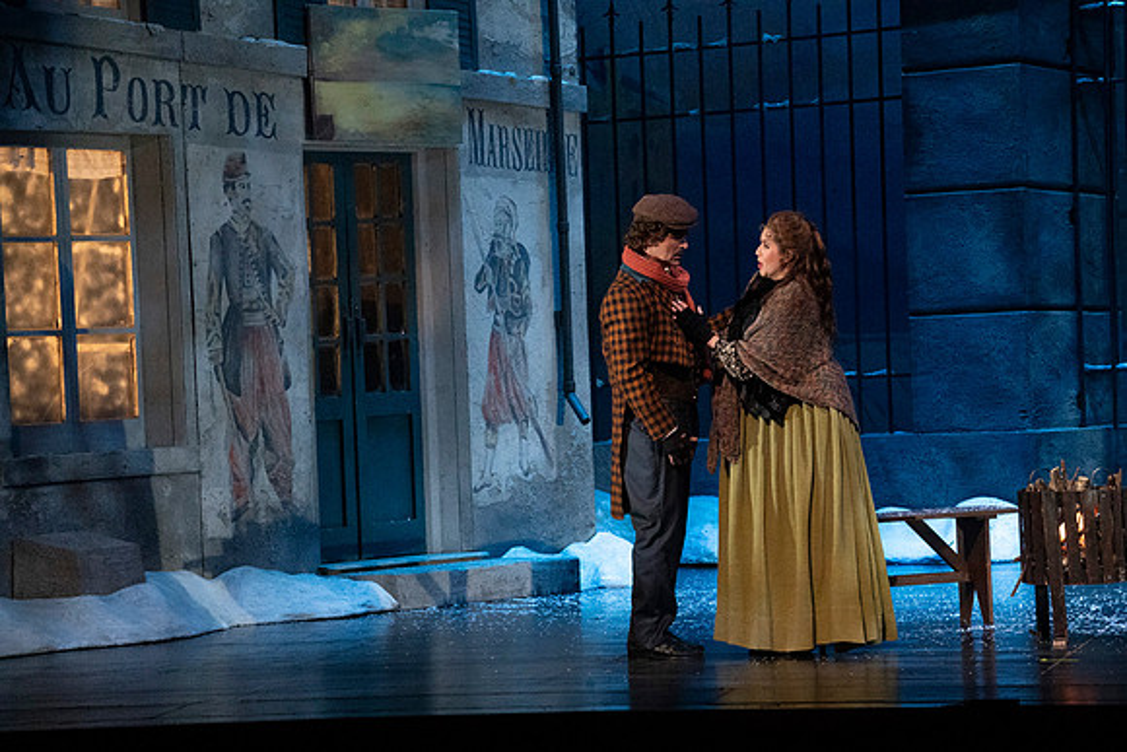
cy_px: 376
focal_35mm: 182
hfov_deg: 11.3
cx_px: 564
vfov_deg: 7.5
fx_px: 5699
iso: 20000
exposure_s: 1/320
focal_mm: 182
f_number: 11
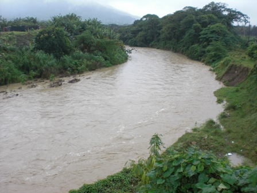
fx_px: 282
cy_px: 96
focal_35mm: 38
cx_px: 128
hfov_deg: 49.0
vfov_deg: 37.7
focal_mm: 6.3
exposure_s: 1/250
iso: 64
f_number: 3.1
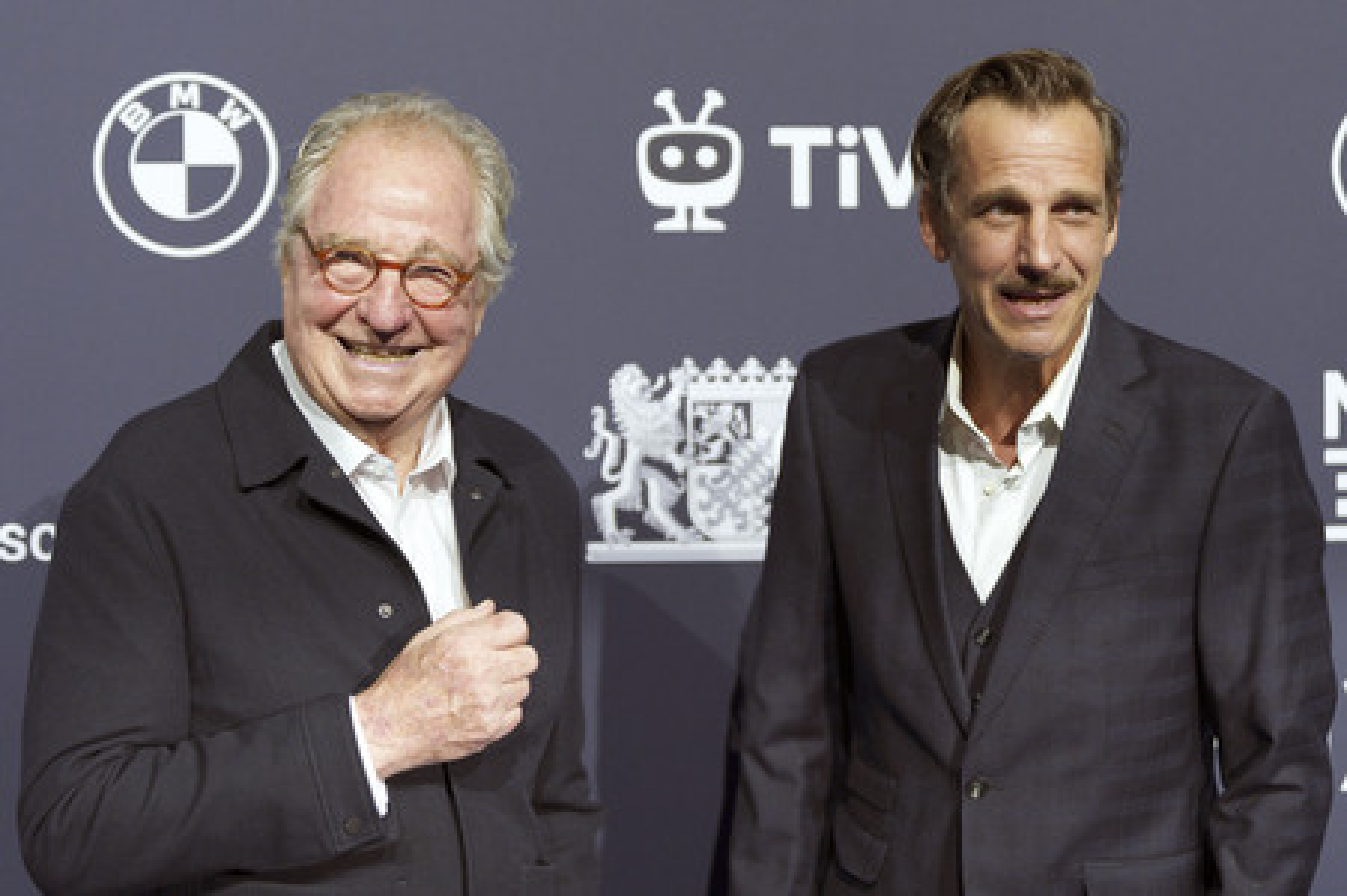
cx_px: 674
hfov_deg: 28.9
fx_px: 2617
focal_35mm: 70
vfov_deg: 19.4
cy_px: 448
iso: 800
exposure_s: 1/400
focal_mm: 70
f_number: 2.8
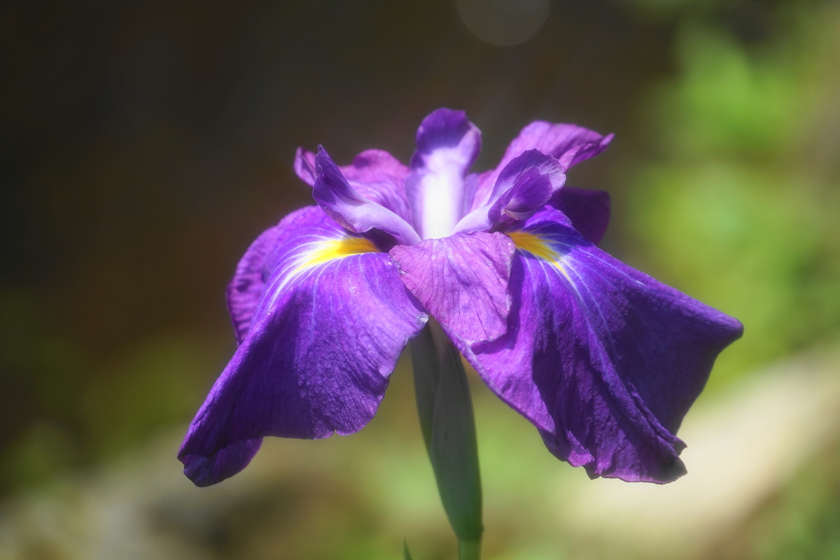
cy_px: 280
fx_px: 6999
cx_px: 420
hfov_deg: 6.9
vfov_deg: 4.6
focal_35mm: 300
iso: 100
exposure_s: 1/400
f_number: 5.6
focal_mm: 300
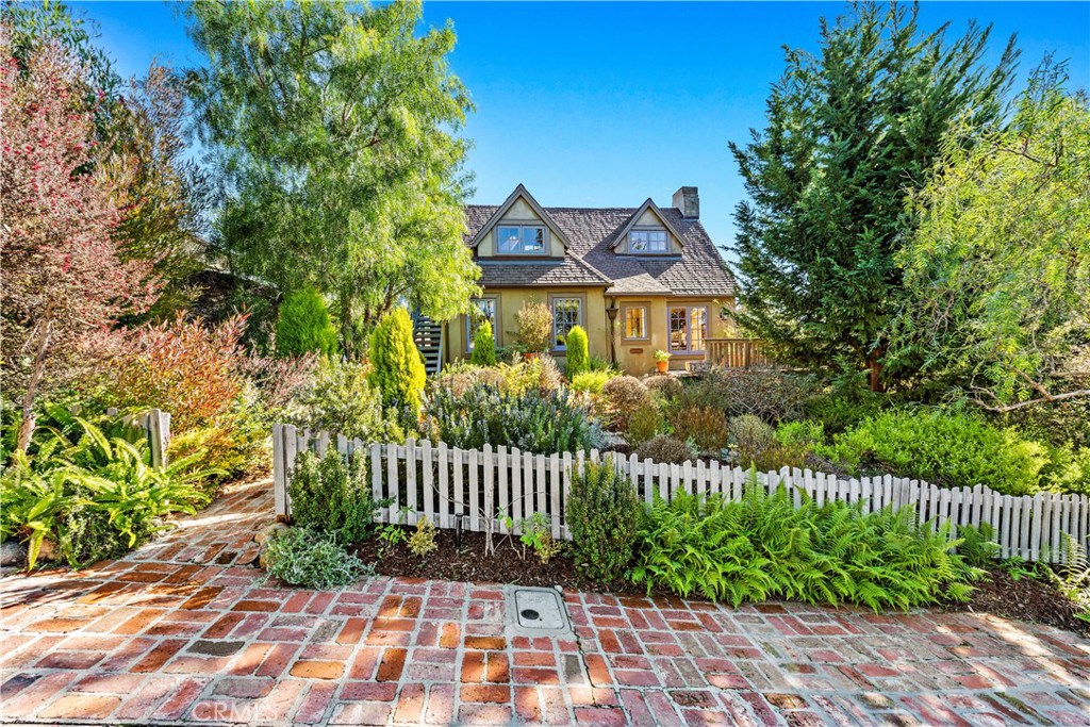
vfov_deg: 81.2
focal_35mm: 14
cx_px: 545
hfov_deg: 104.2
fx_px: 424
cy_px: 364
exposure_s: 1/80
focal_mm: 14
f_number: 7.1
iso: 200
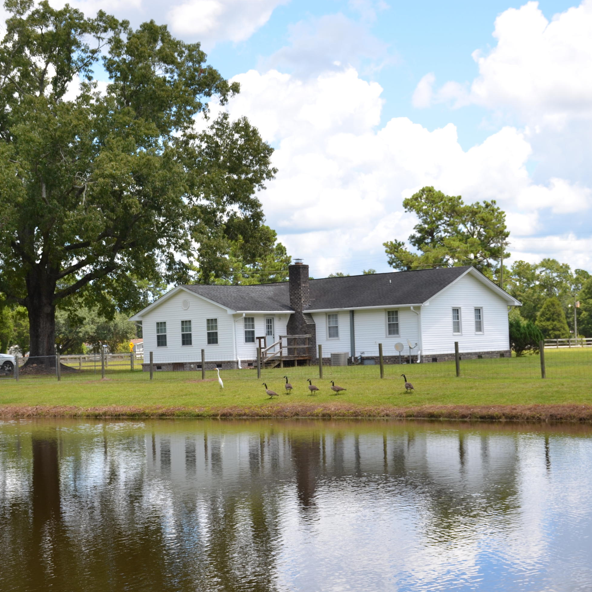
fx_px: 1277
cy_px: 299
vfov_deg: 26.1
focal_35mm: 66
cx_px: 279
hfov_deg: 26.1
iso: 100
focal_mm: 34
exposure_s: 1/250
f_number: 8
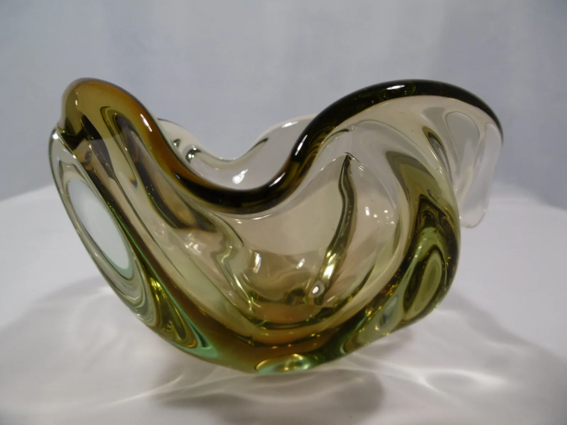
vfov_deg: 56.8
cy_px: 212
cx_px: 284
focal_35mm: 24
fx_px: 393
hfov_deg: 71.6
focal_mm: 4.3
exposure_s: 1/30
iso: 100
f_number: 3.1
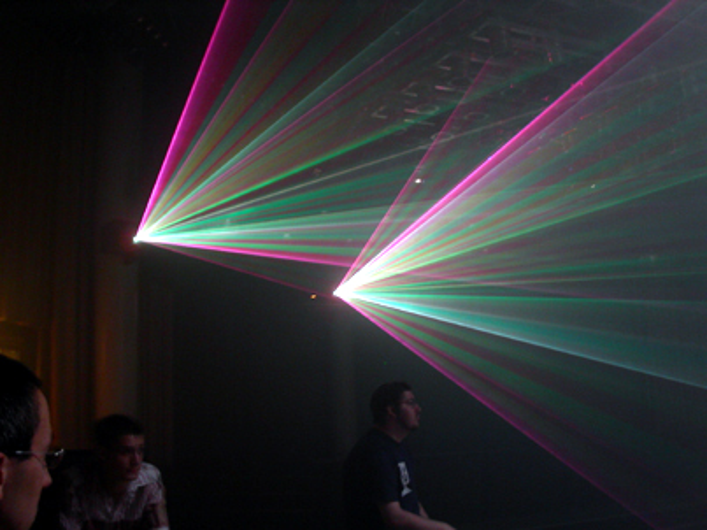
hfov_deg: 49.0
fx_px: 776
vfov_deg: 37.7
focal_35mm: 38
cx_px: 354
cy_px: 265
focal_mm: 7.8
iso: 200
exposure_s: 1/2
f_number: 2.8
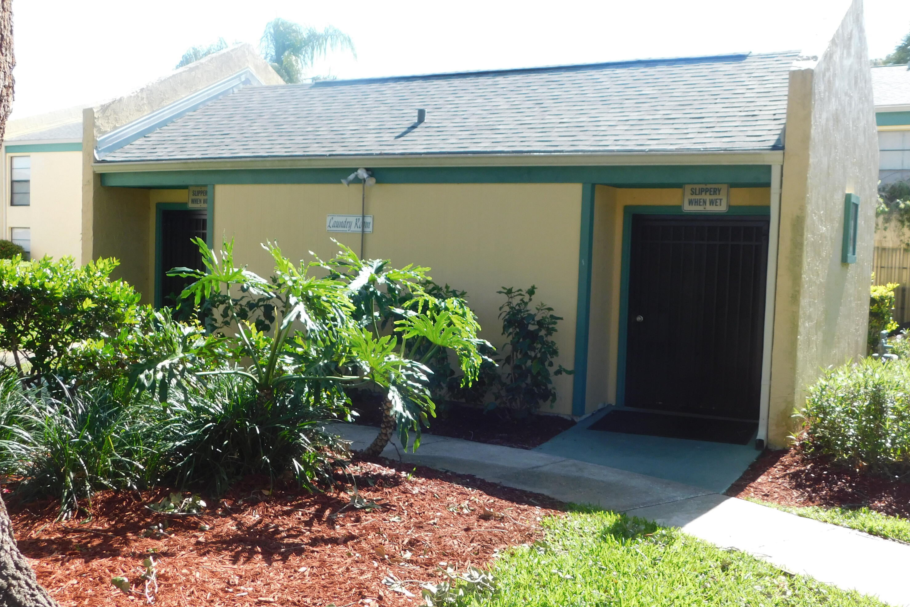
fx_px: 961
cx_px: 457
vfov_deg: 35.1
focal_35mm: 38
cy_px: 317
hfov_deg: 50.7
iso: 125
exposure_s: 1/320
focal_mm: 6.3
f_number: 3.5
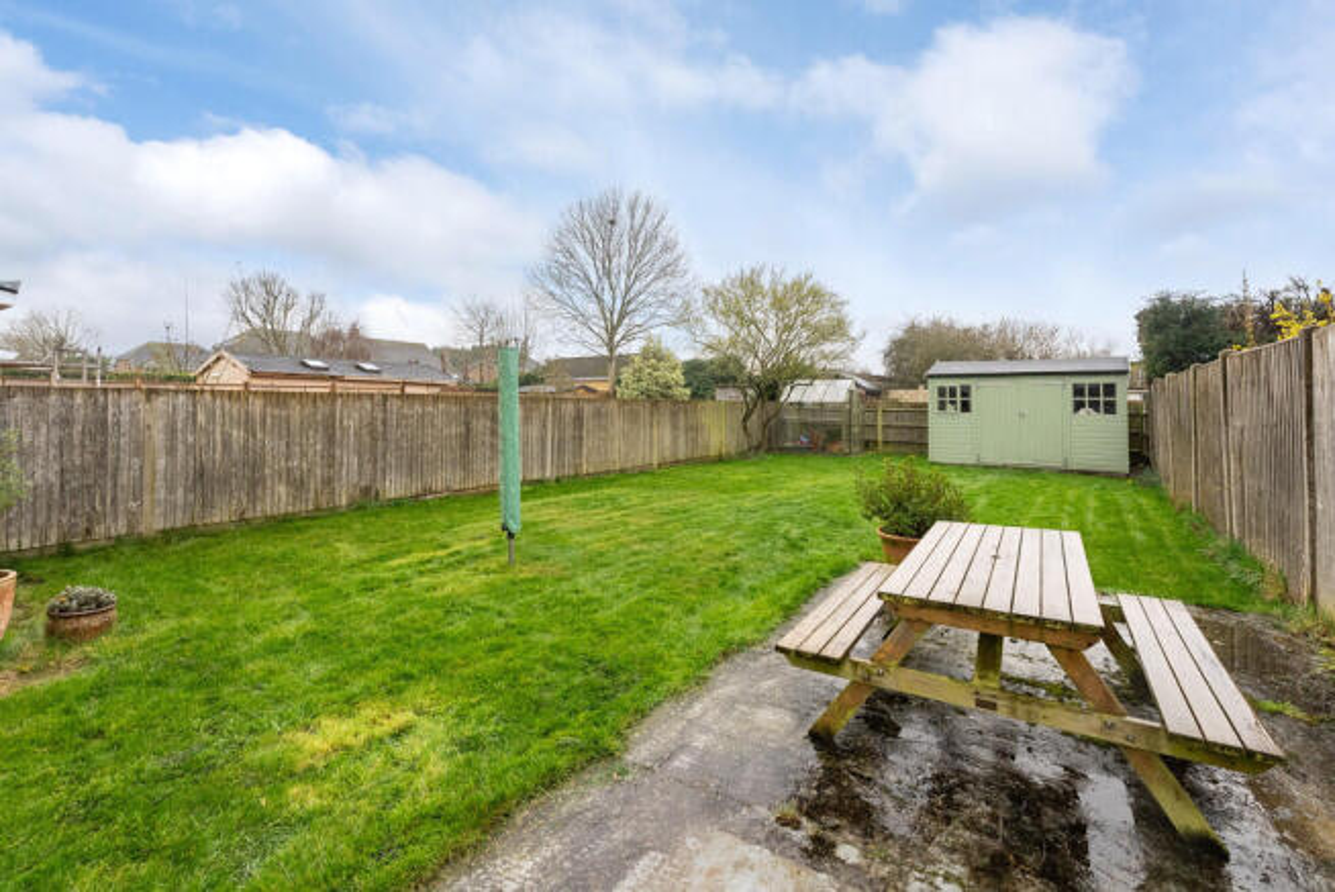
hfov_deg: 96.7
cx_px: 668
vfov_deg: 73.8
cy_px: 446
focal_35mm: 16
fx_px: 594
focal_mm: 16
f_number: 7.1
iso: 1000
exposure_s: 1/200
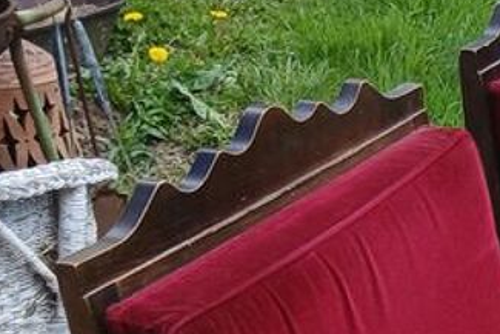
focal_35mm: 111
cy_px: 684
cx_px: 754
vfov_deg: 11.1
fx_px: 1542
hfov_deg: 16.7
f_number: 1.8
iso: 20
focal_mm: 3.98
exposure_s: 1/103
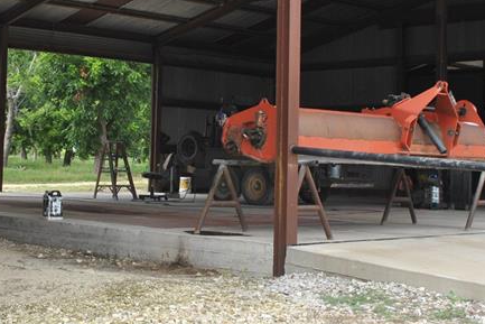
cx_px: 169
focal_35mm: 71
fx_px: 957
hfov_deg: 28.3
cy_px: 71
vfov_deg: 19.0
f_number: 7.1
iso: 100
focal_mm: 20
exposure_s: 1/200
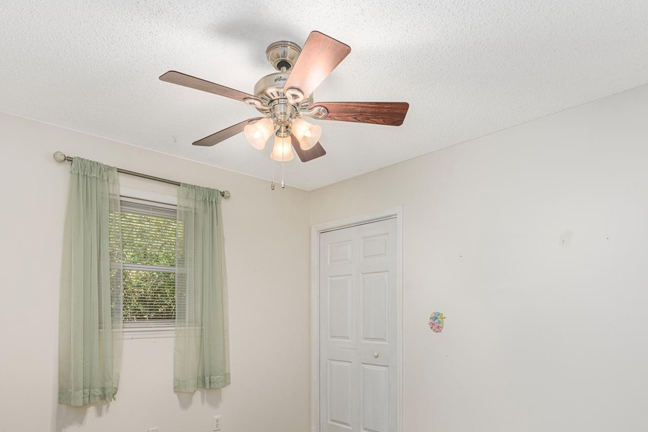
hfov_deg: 78.2
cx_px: 280
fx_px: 396
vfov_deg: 55.2
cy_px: 311
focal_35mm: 22
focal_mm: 14
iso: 320
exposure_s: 1/160
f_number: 8
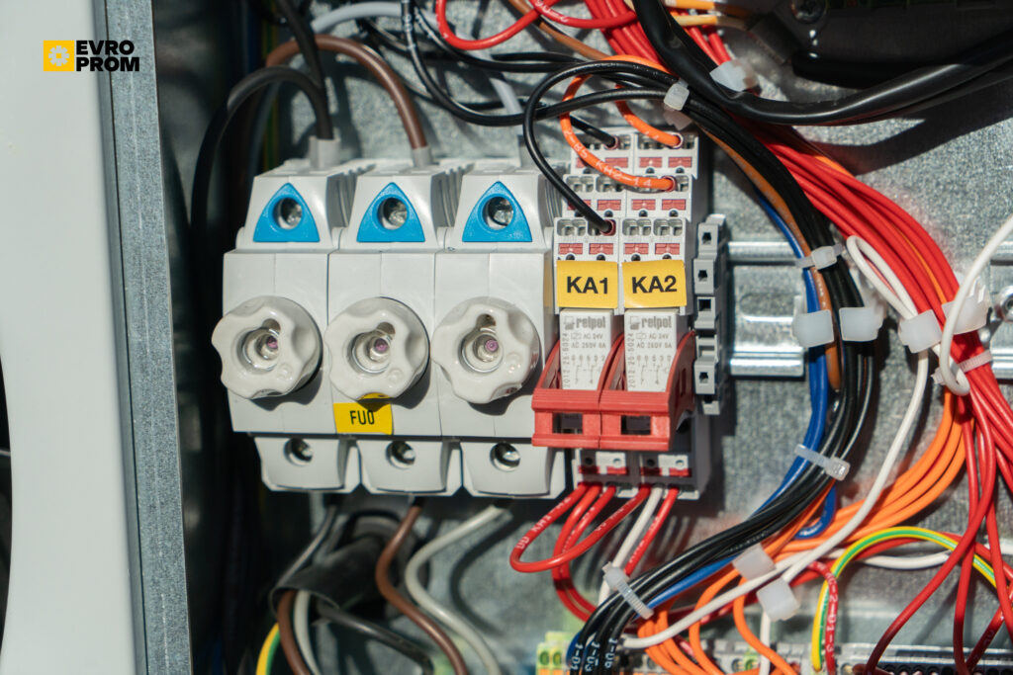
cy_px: 338
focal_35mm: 70
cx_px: 506
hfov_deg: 28.8
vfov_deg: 19.5
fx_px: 1970
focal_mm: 70
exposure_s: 1/2000
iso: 250
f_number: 5.6
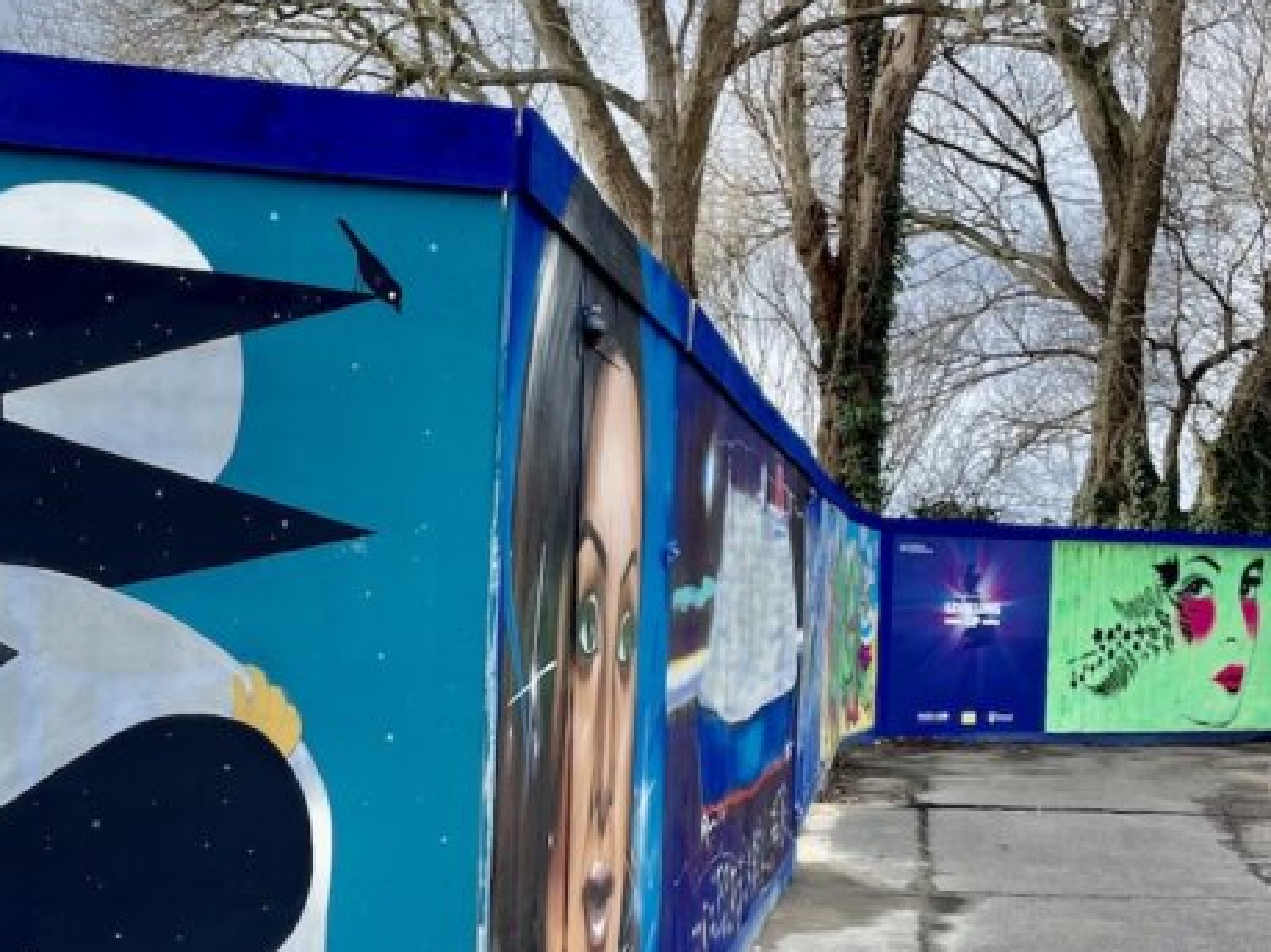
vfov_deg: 25.0
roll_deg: -1.4
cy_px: 672
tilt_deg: -2.2
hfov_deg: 32.2
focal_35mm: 58
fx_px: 2129
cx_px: 216
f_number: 1.6
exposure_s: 1/1350
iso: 32
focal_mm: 4.2
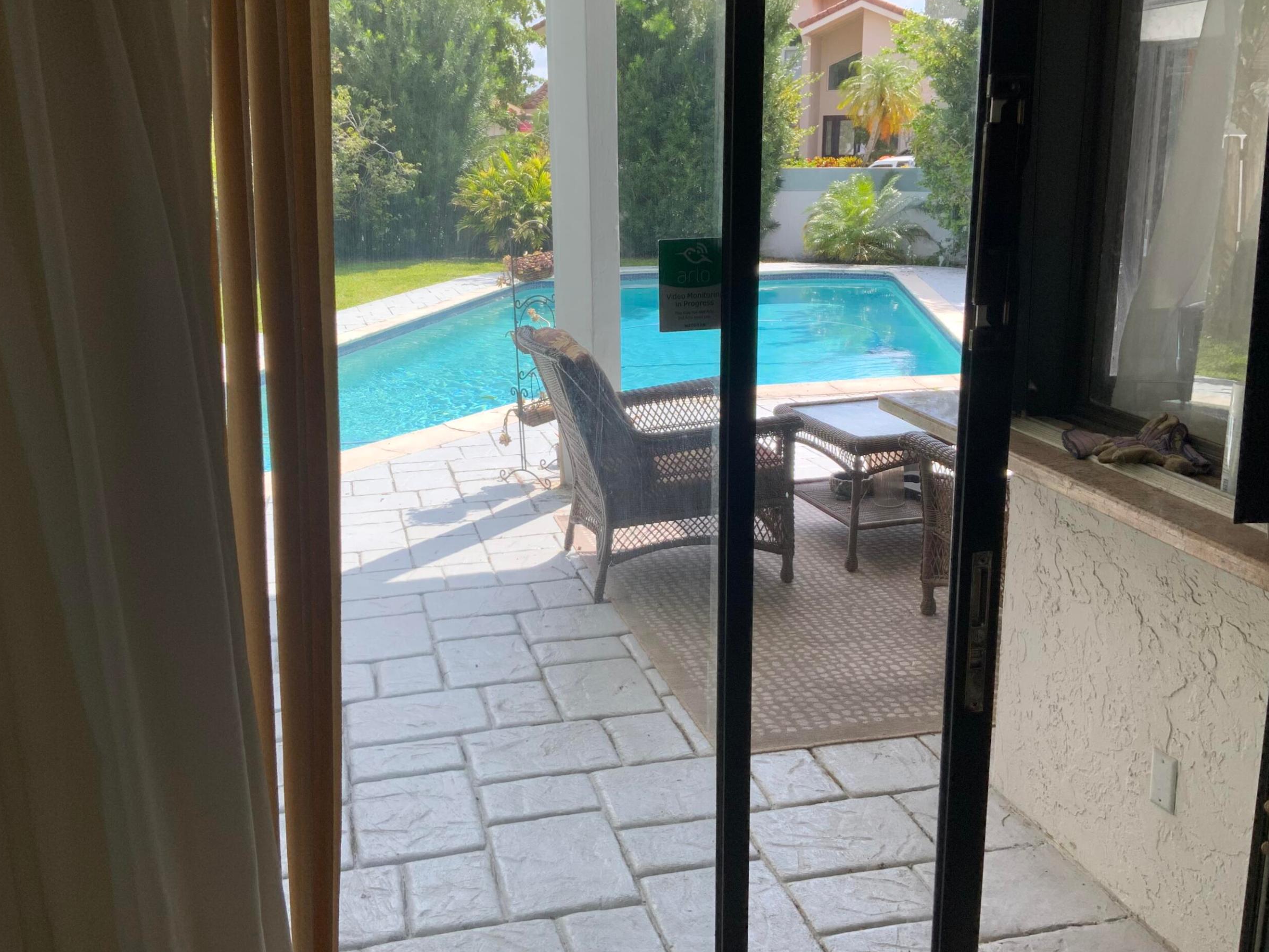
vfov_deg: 40.7
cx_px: 608
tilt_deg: -13.4
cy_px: 444
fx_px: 1283
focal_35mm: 35
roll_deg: -0.2
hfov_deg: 52.6
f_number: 1.8
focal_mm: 3
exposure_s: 1/383
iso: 16
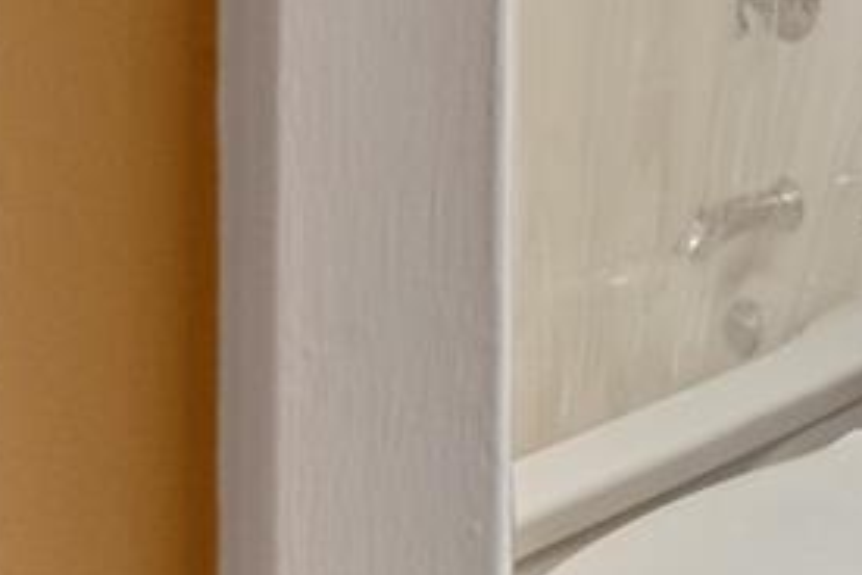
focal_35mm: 52
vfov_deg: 22.2
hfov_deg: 21.8
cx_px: 1577
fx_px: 1245
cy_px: -244
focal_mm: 14
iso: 2500
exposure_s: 1/25
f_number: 9
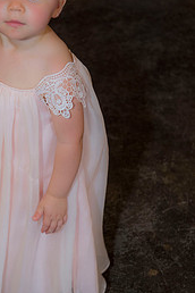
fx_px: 821
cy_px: 143
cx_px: 27
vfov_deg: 20.2
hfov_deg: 13.5
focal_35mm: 101
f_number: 4
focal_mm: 58
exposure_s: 1/125
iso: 1600
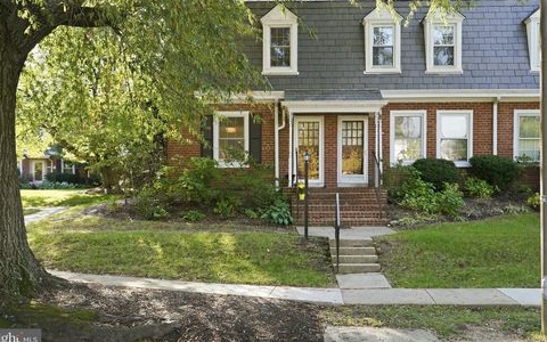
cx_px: 264
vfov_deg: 35.8
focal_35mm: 36
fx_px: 530
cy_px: 159
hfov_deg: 54.6
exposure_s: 1/200
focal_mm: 33.5
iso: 1000
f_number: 6.3
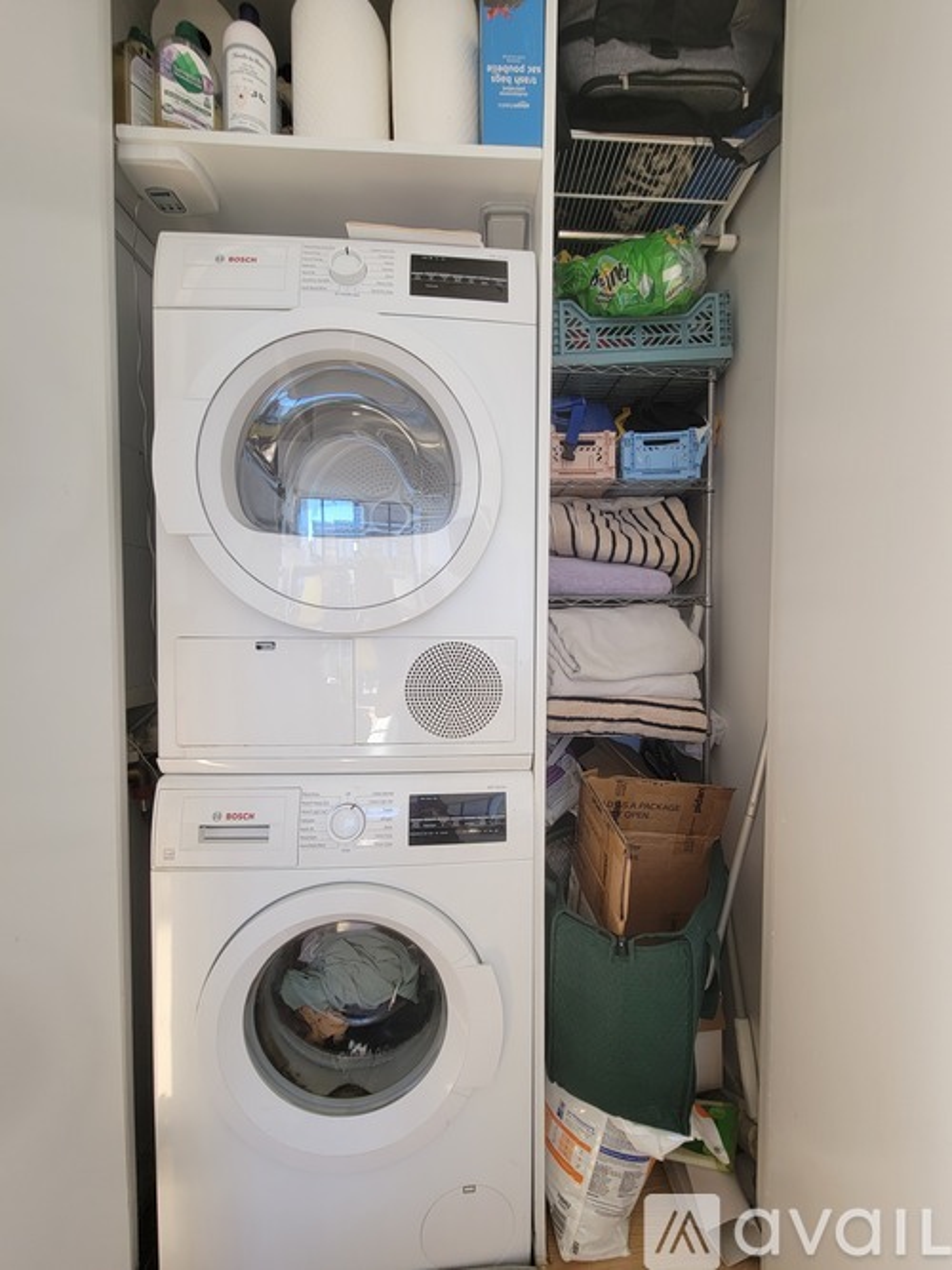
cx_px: 476
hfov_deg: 89.9
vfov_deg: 106.2
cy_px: 635
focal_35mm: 13
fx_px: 477
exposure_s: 1/60
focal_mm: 2.2
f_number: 2.2
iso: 50
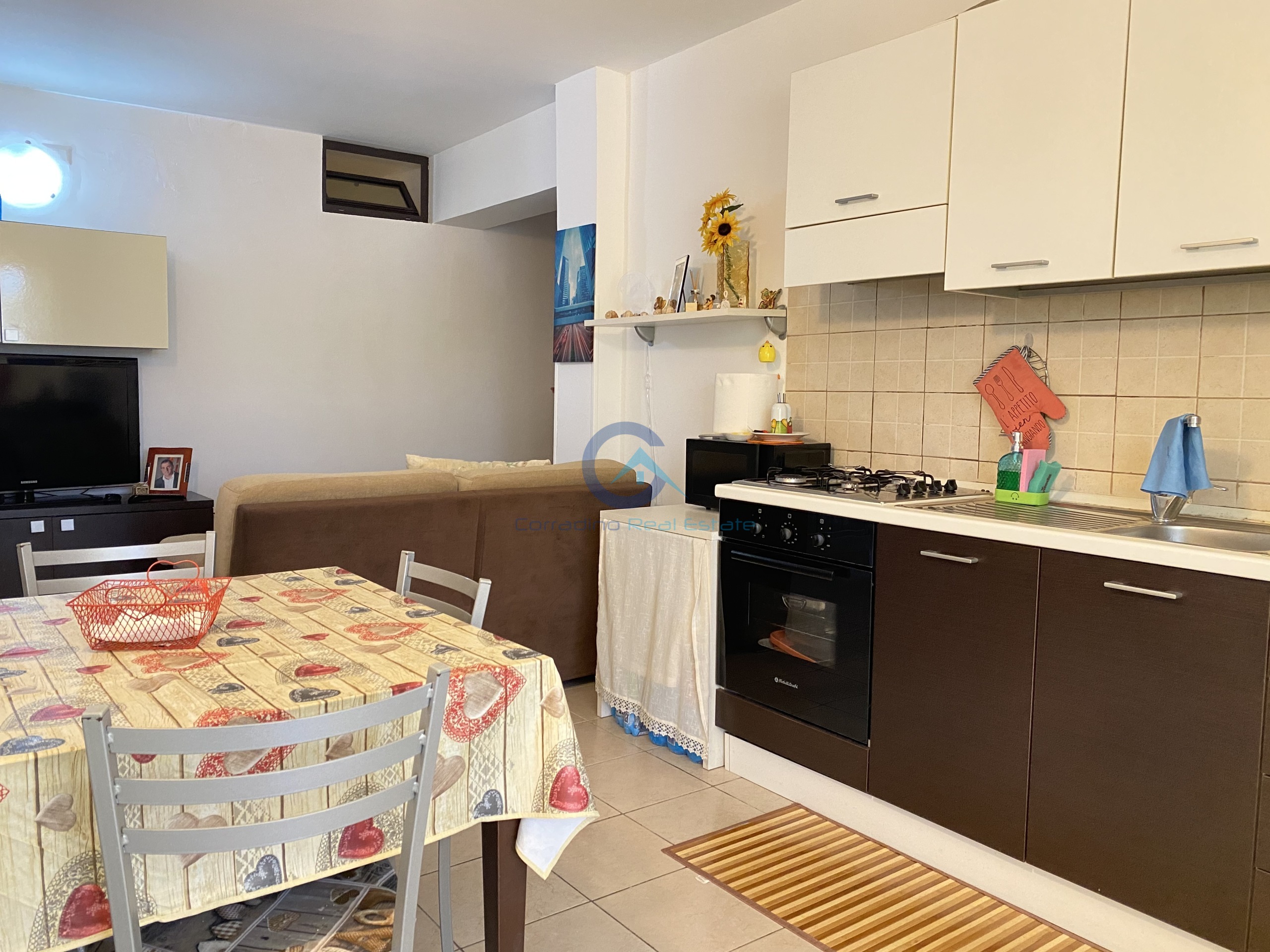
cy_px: 476
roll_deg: -1.8
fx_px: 954
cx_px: 635
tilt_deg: -4.5
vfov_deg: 53.1
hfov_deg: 67.3
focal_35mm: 26
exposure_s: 1/60
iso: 400
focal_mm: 4.25
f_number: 1.8
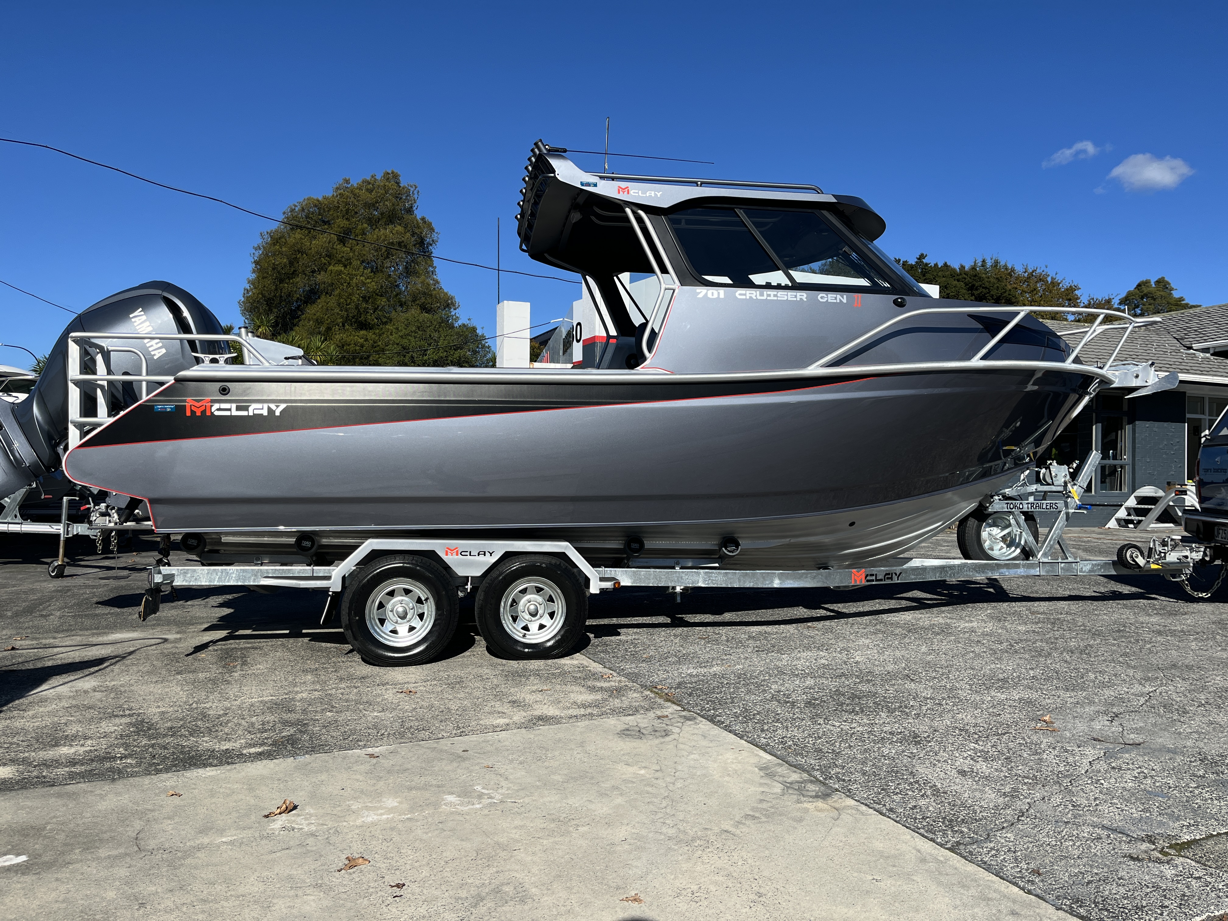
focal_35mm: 26
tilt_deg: +0.6
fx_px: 922
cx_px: 614
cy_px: 460
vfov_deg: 53.1
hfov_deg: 67.3
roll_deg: -0.3
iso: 50
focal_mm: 5.1
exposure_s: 1/4651
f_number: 1.6
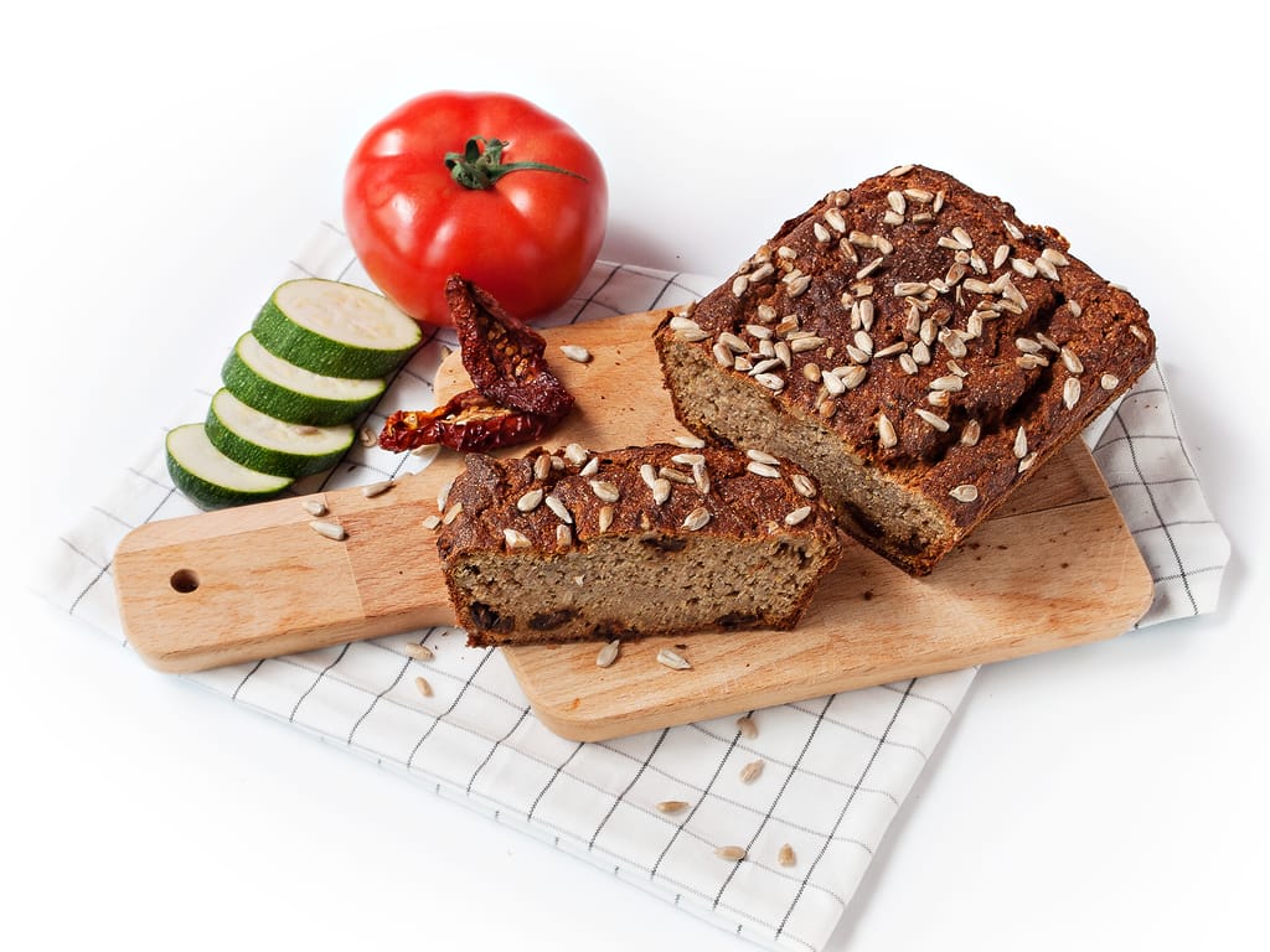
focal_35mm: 62
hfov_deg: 31.2
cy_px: 476
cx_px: 635
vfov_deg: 23.7
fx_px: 2275
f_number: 9
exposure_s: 1/160
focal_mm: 31
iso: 100
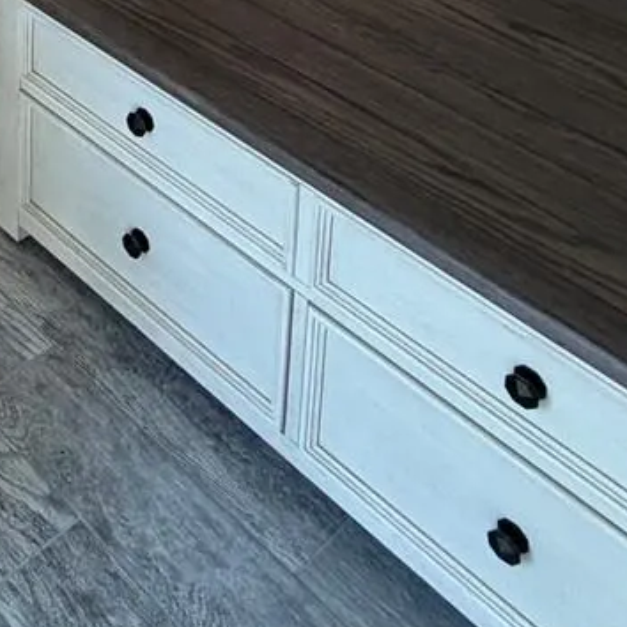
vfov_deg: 22.4
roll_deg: +0.1
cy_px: -411
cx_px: -140
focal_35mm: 56
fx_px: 1148
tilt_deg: -7.2
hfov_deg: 26.8
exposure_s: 1/120
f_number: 2.2
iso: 80
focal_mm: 2.22
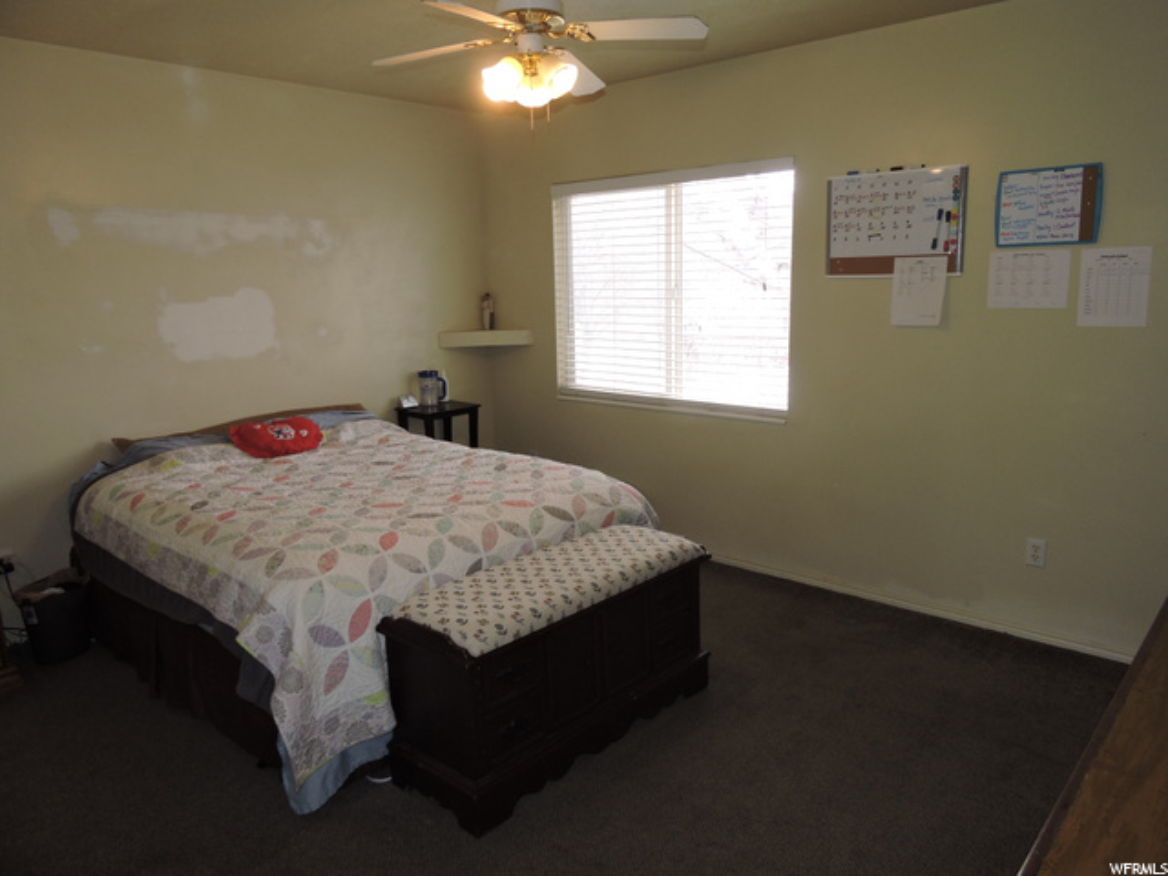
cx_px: 584
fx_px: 810
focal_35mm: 24
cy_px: 438
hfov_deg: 71.6
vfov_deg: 56.8
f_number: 3.3
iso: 100
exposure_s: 1/50
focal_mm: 4.3
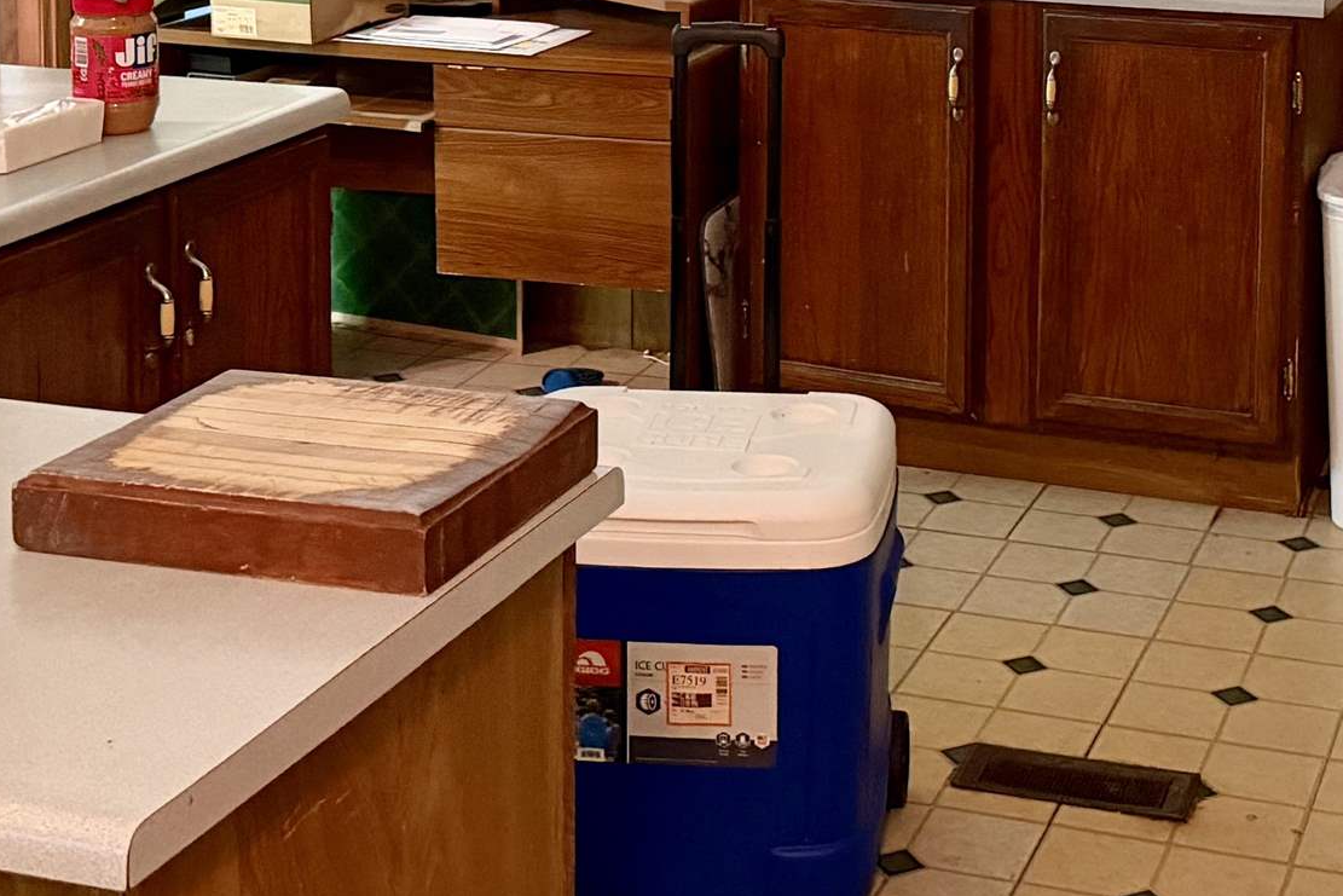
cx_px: 917
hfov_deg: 29.0
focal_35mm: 69
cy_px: -105
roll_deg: -1.3
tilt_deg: -7.6
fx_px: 2574
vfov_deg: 18.9
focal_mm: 6.76
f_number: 1.78
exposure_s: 1/40
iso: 800
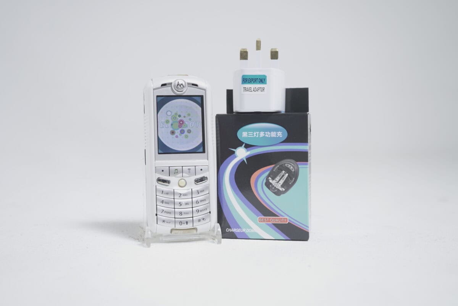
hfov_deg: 44.5
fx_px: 560
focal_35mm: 44
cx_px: 229
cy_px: 153
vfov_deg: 30.5
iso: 100
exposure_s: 1/4
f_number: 5.6
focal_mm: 44
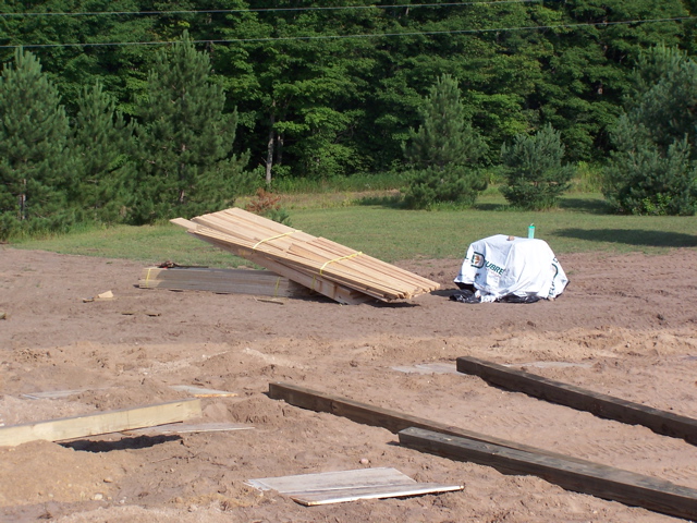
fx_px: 1510
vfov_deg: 19.6
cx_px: 348
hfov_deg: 26.0
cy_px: 262
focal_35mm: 75
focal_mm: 12.4
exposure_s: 1/500
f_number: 4.5
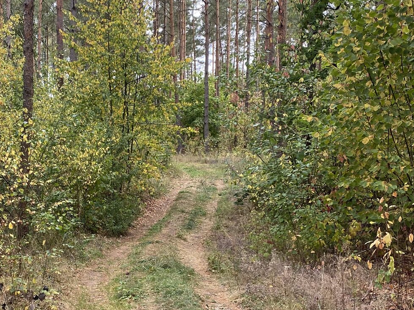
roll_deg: +1.4
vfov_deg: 25.4
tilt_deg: -5.5
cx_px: 127
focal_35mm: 57
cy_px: 227
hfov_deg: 33.4
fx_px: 682
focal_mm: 4.25
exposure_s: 1/122
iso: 50
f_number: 1.8
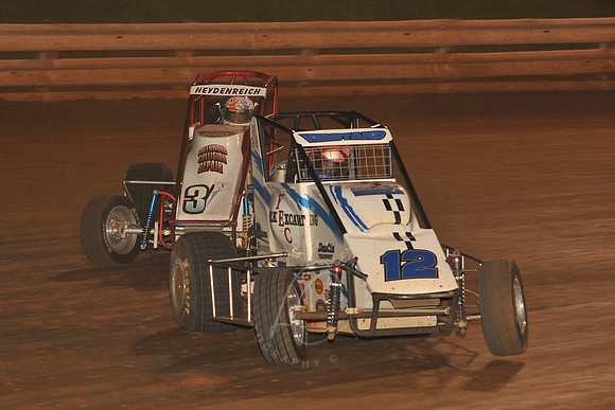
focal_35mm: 135
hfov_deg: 15.2
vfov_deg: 10.2
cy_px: 205
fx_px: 2307
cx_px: 308
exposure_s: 1/250
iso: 1000
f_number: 6.3
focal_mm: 135
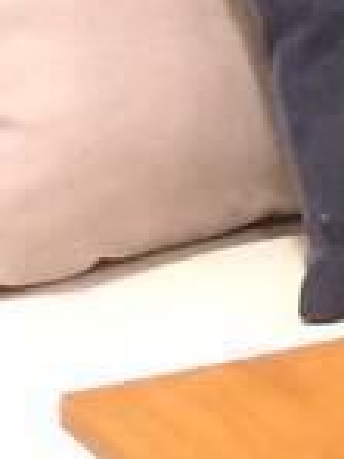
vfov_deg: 6.8
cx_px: 2058
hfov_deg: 4.2
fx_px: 3750
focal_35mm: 283
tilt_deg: -11.3
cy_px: -344
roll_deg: +1.0
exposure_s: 1/30
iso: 250
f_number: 2.2
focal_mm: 4.15
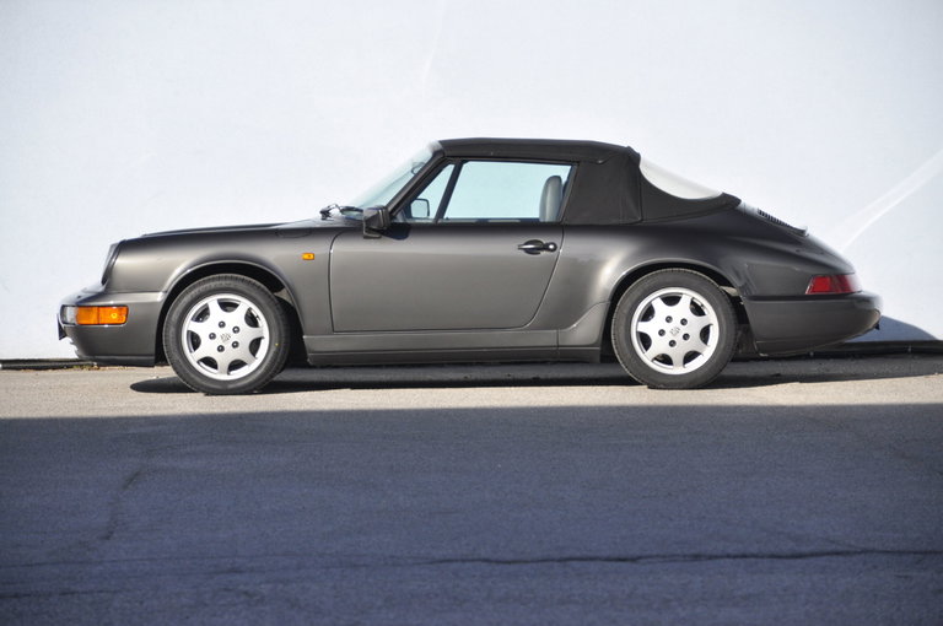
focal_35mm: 174
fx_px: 4552
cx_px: 472
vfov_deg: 7.9
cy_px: 313
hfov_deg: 11.8
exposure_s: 1/640
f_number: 6
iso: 500
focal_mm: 116
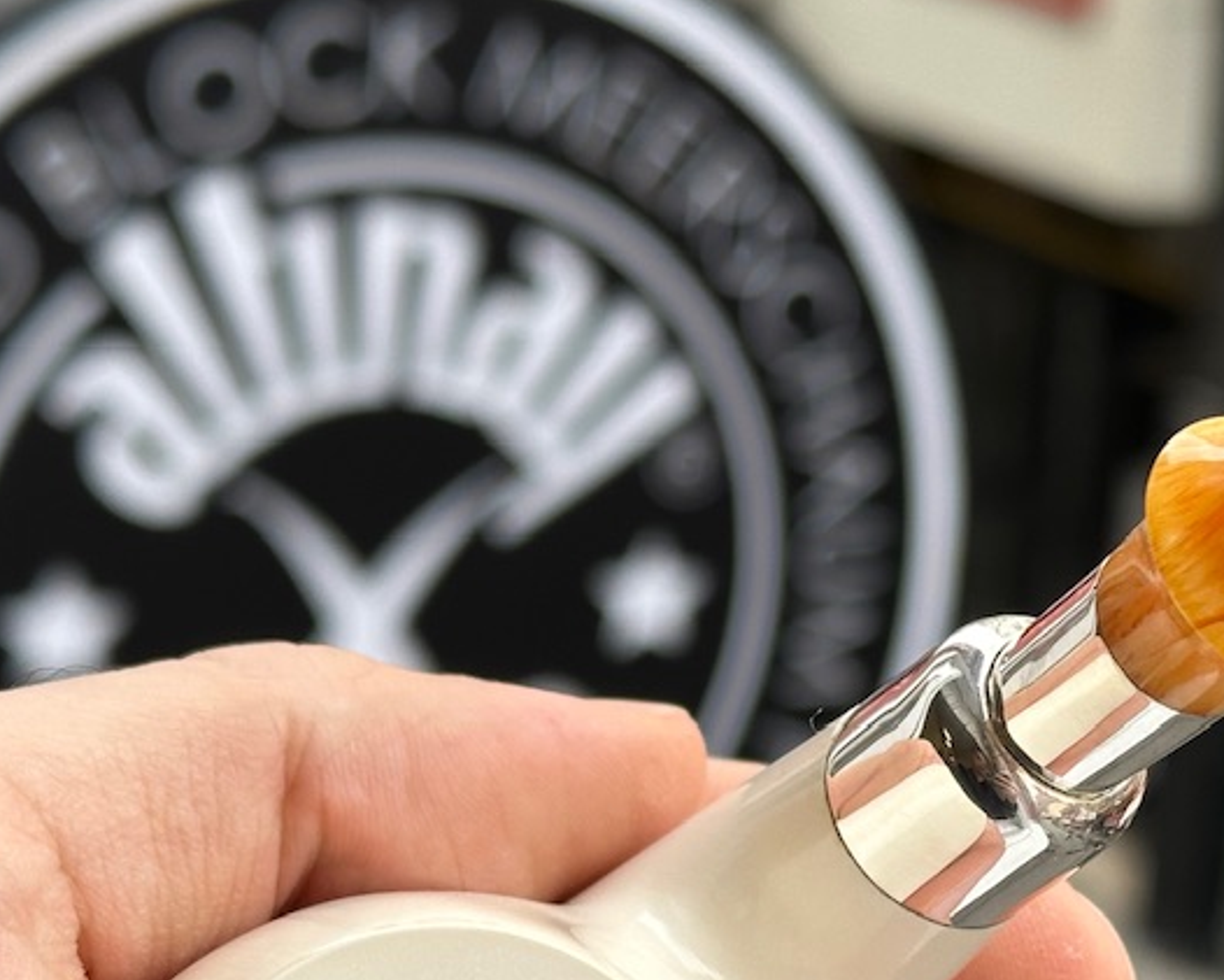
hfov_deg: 16.7
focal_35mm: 114
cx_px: 980
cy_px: 812
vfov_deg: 13.4
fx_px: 4130
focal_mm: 6.86
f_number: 1.78
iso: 64
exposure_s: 1/393
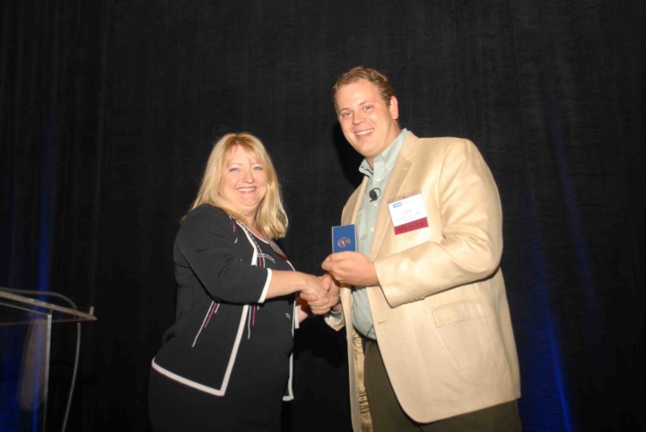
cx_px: 323
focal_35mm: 42
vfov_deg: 32.0
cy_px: 216
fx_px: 755
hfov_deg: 46.3
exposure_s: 1/60
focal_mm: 28
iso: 160
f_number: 4.5
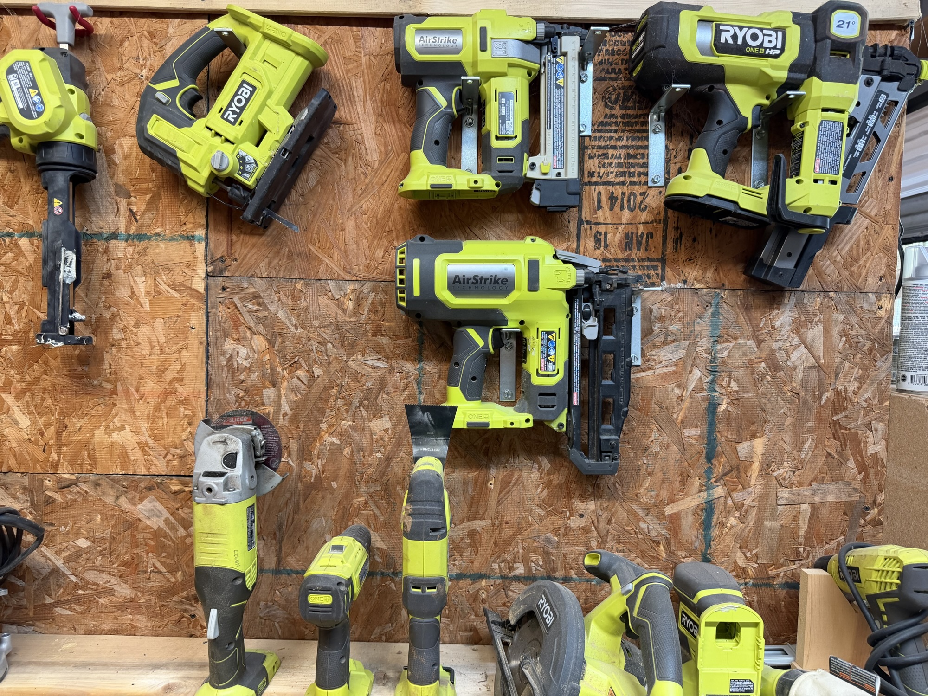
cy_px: 348
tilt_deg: -2.2
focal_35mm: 24
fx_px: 643
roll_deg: -1.0
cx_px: 464
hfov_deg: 71.6
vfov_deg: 56.8
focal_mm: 6.76
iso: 250
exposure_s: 1/60
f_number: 1.78
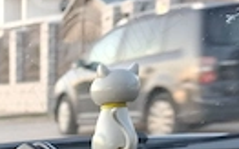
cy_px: 320
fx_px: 730
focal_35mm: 112
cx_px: -235
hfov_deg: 15.1
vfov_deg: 10.5
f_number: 1.8
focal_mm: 5.54
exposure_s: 1/105
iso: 50
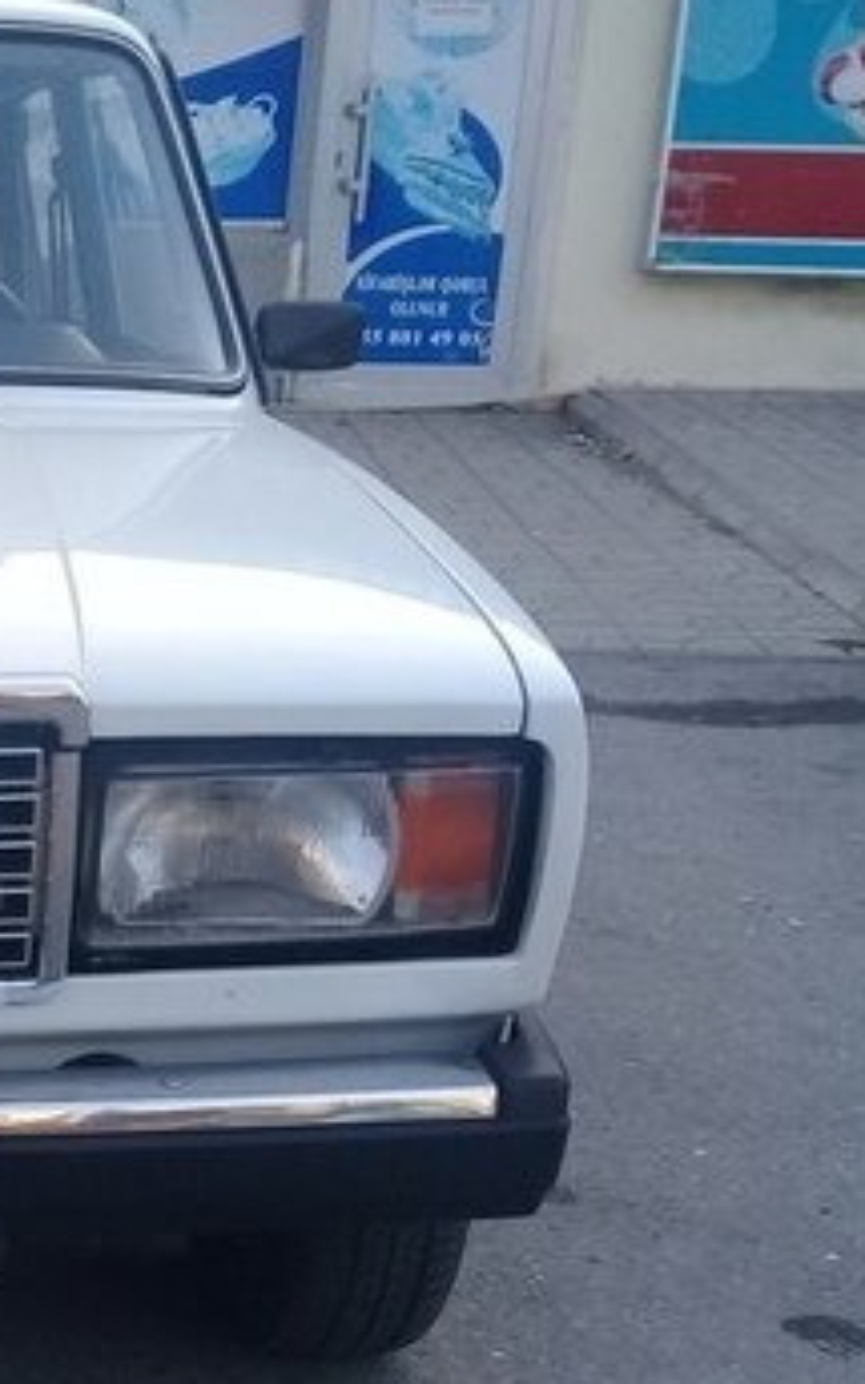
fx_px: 2376
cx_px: -406
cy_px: 943
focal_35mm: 63
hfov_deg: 18.4
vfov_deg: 32.2
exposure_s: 1/173
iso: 50
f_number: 2.2
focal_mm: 3.3
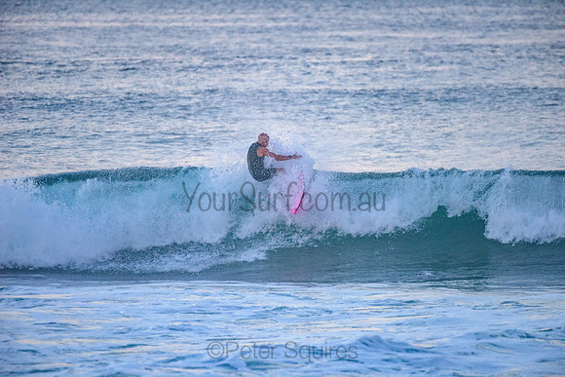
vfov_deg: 2.8
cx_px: 282
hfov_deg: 4.1
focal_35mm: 500
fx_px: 7849
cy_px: 188
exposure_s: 1/500
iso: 3200
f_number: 5.6
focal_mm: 500
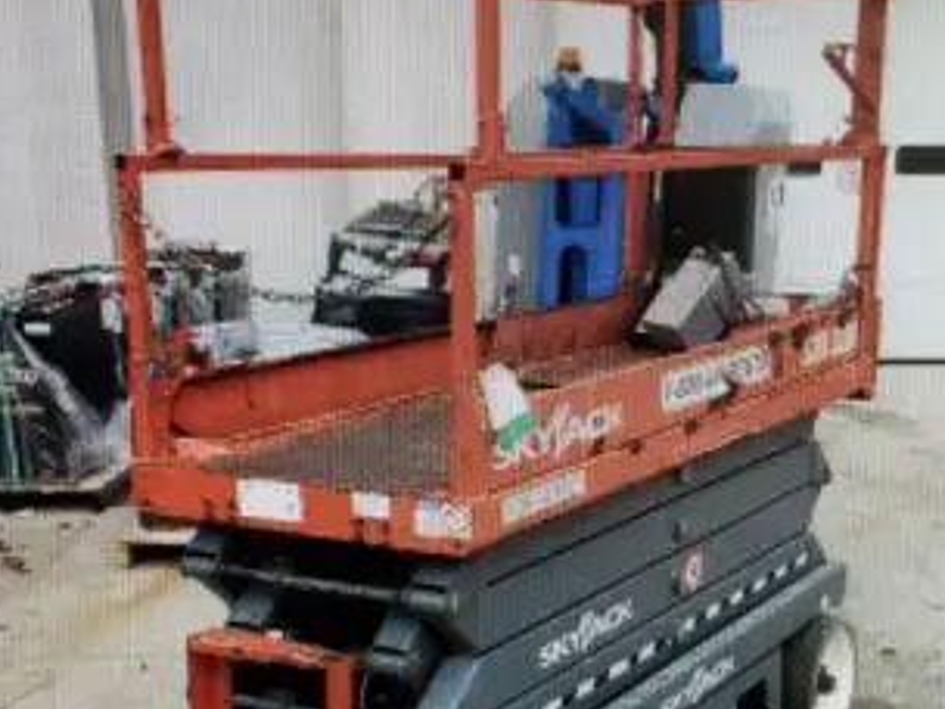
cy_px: 465
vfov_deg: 30.7
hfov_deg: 40.3
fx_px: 1283
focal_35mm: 47
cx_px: 556
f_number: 1.6
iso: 125
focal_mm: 4.2
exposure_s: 1/121
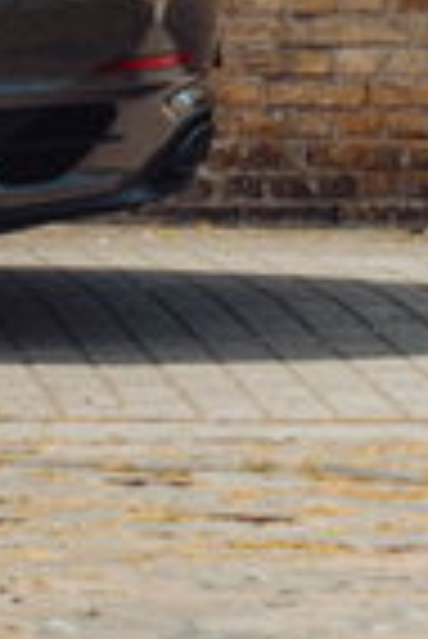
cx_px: -1106
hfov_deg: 3.7
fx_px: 6386
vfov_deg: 5.7
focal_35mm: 359
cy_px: -218
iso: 100
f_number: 4.5
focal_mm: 50
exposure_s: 1/160
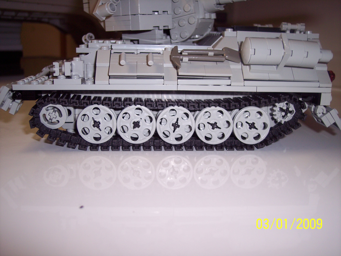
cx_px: 170
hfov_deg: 47.9
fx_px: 384
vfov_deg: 36.8
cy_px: 128
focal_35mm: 39
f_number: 2.8
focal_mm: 8
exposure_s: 1/60
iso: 100
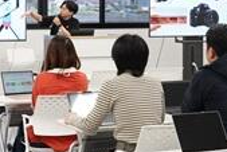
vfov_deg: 11.8
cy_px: 24
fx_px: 732
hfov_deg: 17.6
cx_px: 64
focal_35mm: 116
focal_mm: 49
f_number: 10
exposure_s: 1/50
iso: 2000
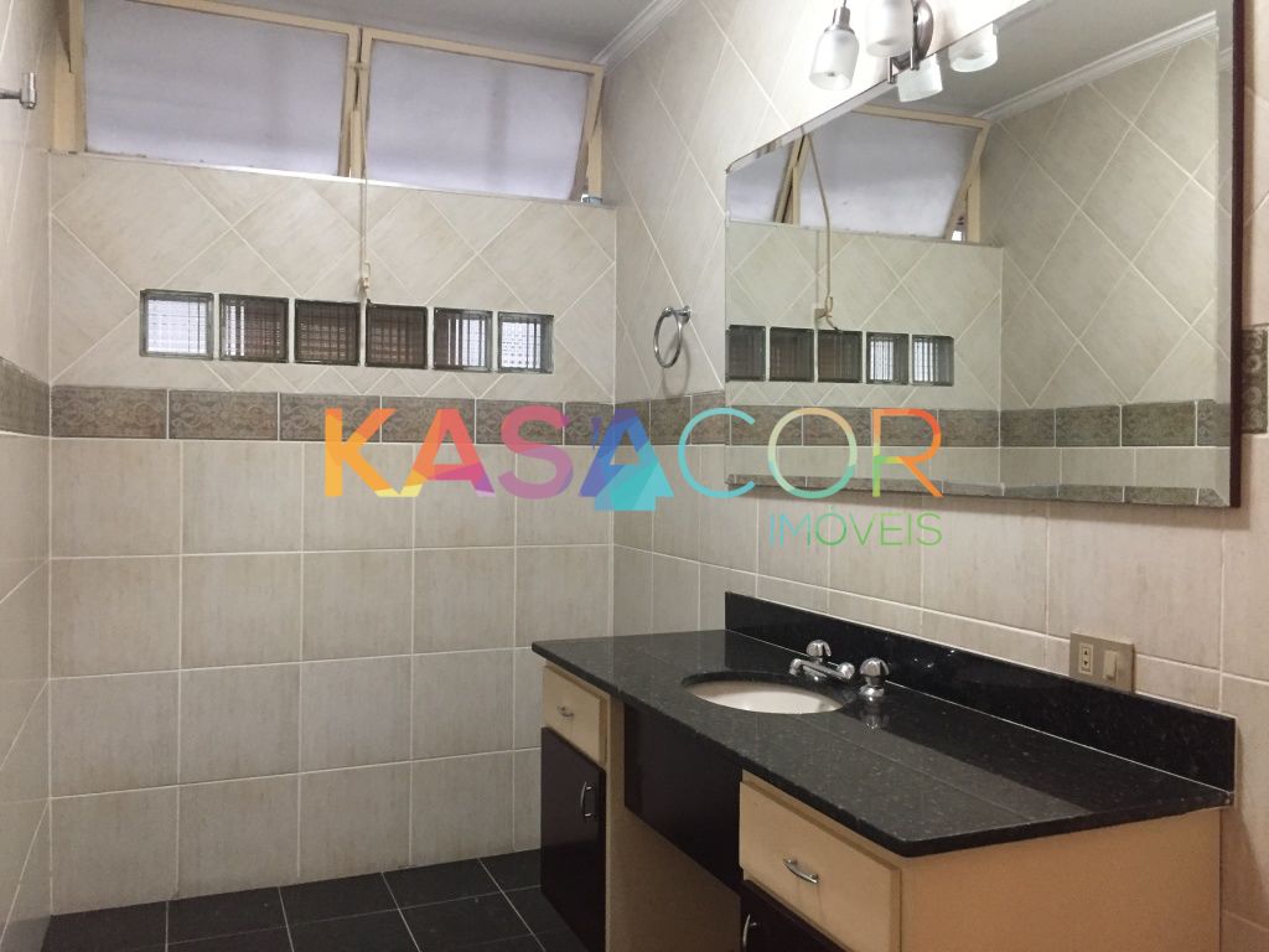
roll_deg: -1.6
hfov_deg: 61.7
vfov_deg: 48.2
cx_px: 634
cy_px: 476
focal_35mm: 29
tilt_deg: -1.0
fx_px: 1063
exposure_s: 1/20
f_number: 2.2
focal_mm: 4.15
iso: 250
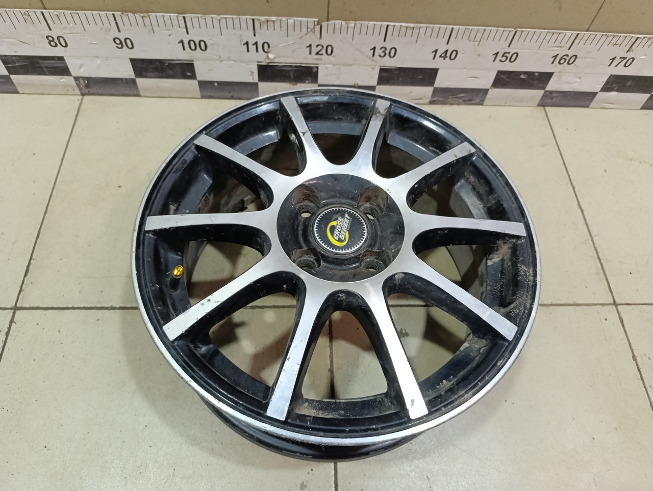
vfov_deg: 59.0
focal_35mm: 23
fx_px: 435
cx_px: 326
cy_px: 246
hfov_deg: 73.8
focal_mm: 6.14
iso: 400
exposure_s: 1/100
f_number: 1.6
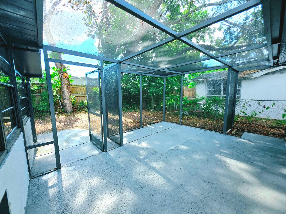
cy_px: 107
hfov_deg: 106.2
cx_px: 143
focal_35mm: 13
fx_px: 107
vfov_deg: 89.9
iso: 40
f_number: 1.9
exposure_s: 1/526
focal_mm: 2.2
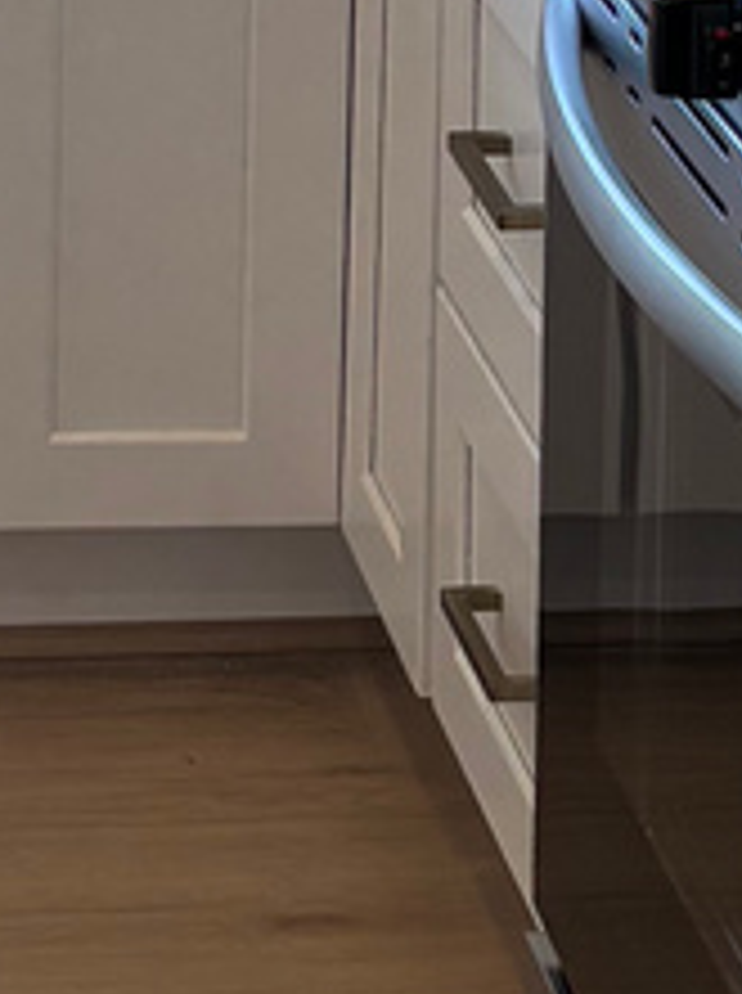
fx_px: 5188
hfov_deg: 8.0
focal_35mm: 181
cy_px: -490
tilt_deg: -11.7
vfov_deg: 10.6
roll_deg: +0.0
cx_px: -423
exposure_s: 1/253
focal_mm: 5.96
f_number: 1.6
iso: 50
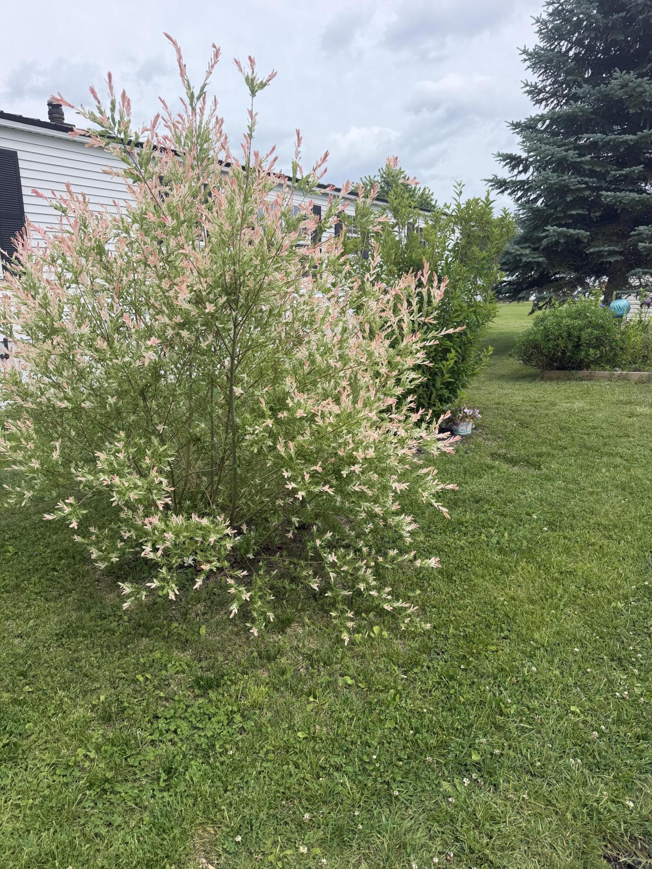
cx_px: 326
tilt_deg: -13.9
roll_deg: +0.0
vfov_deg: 71.6
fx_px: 603
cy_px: 434
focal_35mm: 24
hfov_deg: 56.8
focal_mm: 6.76
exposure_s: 1/3021
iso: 80
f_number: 1.78
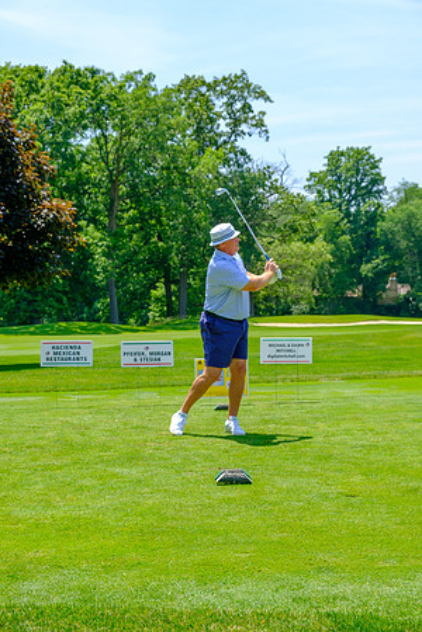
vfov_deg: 33.9
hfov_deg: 23.0
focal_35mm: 59
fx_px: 1037
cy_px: 316
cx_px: 211
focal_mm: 39
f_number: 5.6
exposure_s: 1/250
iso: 200
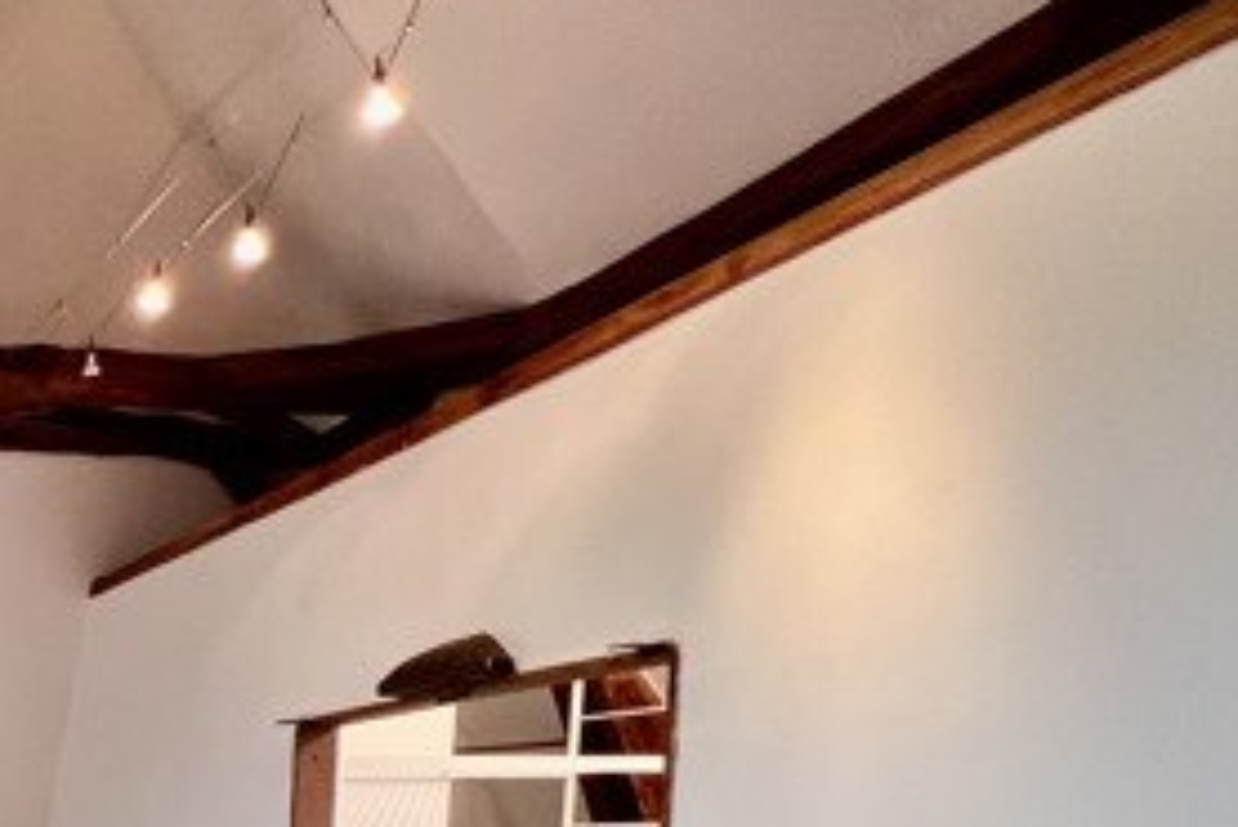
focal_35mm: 39
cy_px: 997
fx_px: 1342
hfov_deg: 33.3
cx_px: -434
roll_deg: -0.8
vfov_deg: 29.4
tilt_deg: -4.6
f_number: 1.8
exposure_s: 1/100
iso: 200
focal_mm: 1.57
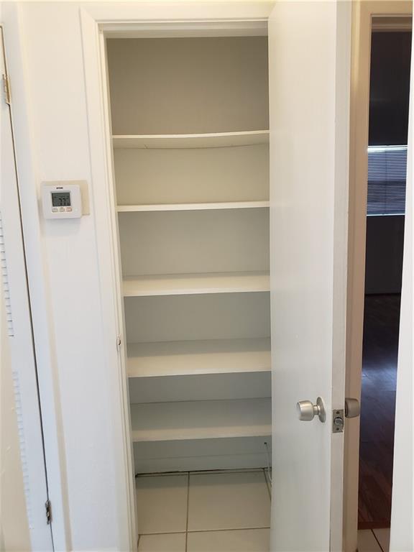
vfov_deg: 67.3
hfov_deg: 53.1
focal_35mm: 26
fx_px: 415
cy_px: 276
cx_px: 207
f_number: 2.4
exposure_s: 1/60
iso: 250
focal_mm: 4.3
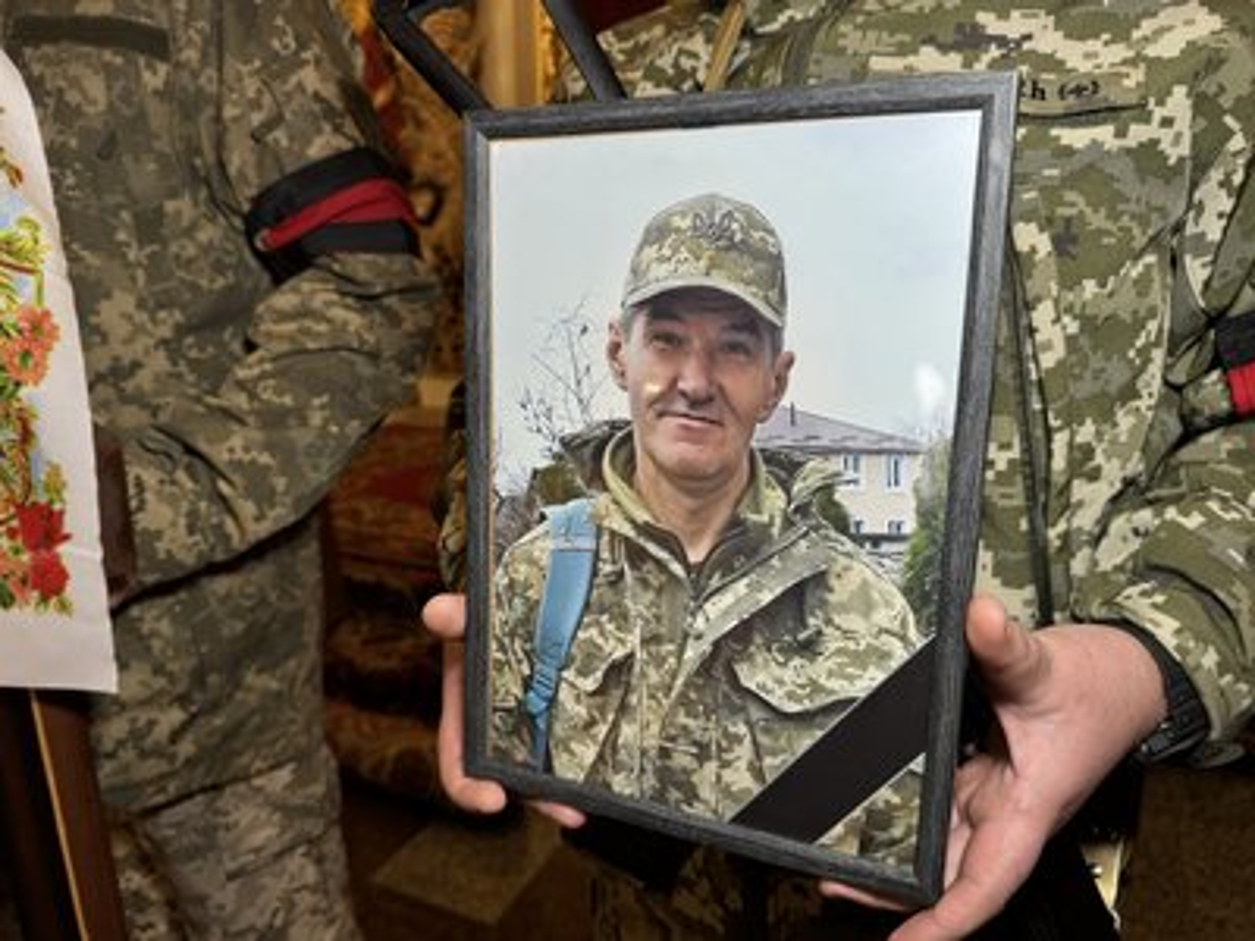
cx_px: 628
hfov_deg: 71.6
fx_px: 870
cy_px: 470
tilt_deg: -14.3
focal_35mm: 24
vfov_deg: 56.8
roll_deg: -0.5
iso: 160
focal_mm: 6.76
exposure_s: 1/50
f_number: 1.78
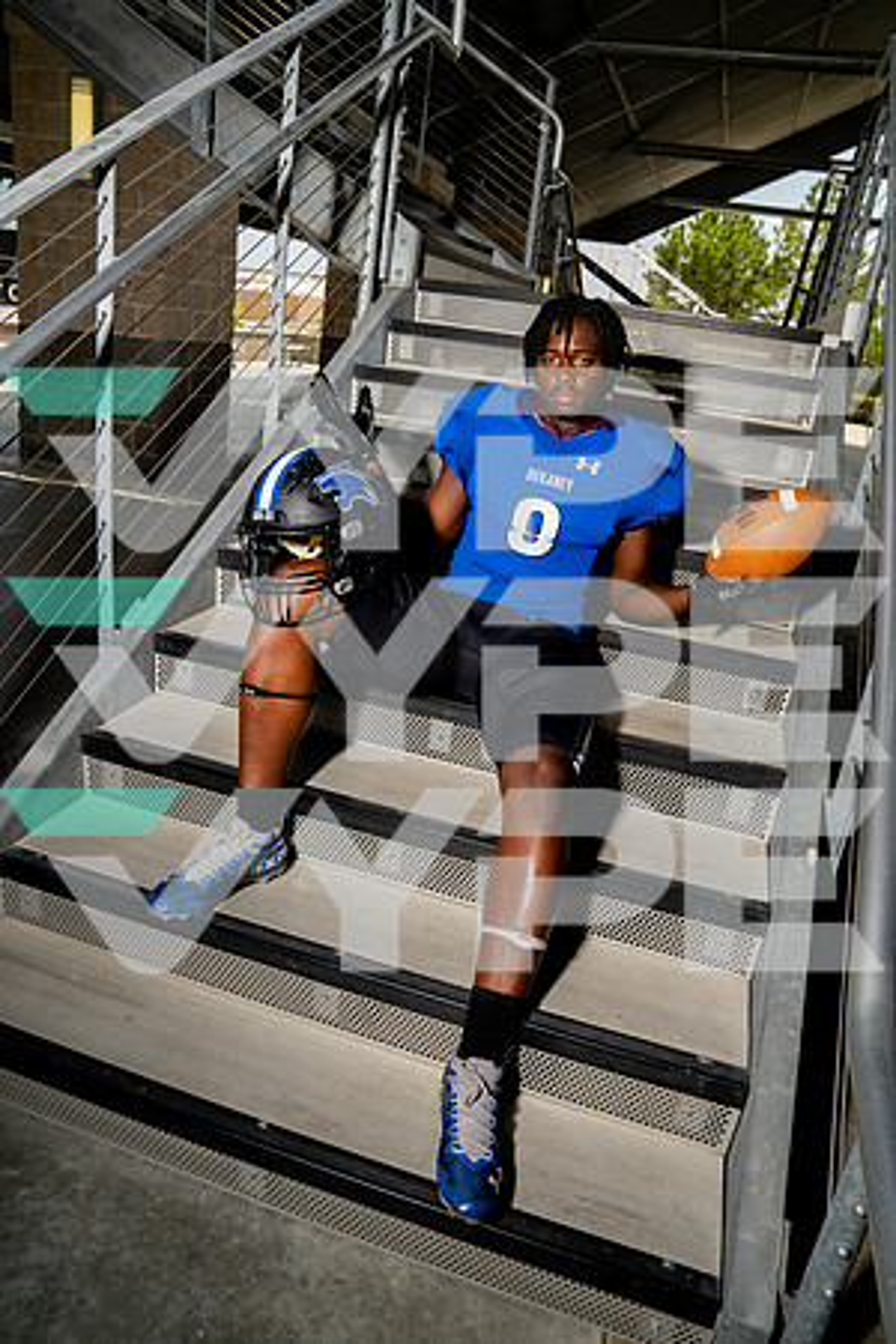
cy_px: 672
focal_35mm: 24
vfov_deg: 73.7
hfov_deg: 53.1
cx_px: 448
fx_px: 896
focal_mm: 24
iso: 100
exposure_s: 1/250
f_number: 6.3
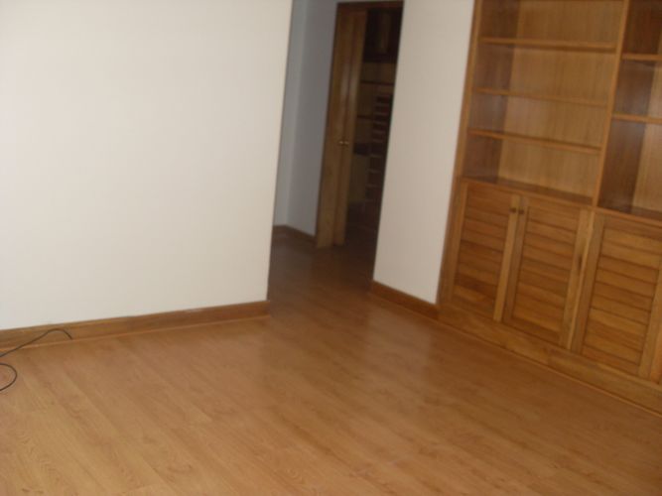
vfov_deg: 38.7
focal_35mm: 37
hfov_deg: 50.1
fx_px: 707
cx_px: 331
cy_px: 248
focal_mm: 6.3
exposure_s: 1/45
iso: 120
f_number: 2.8
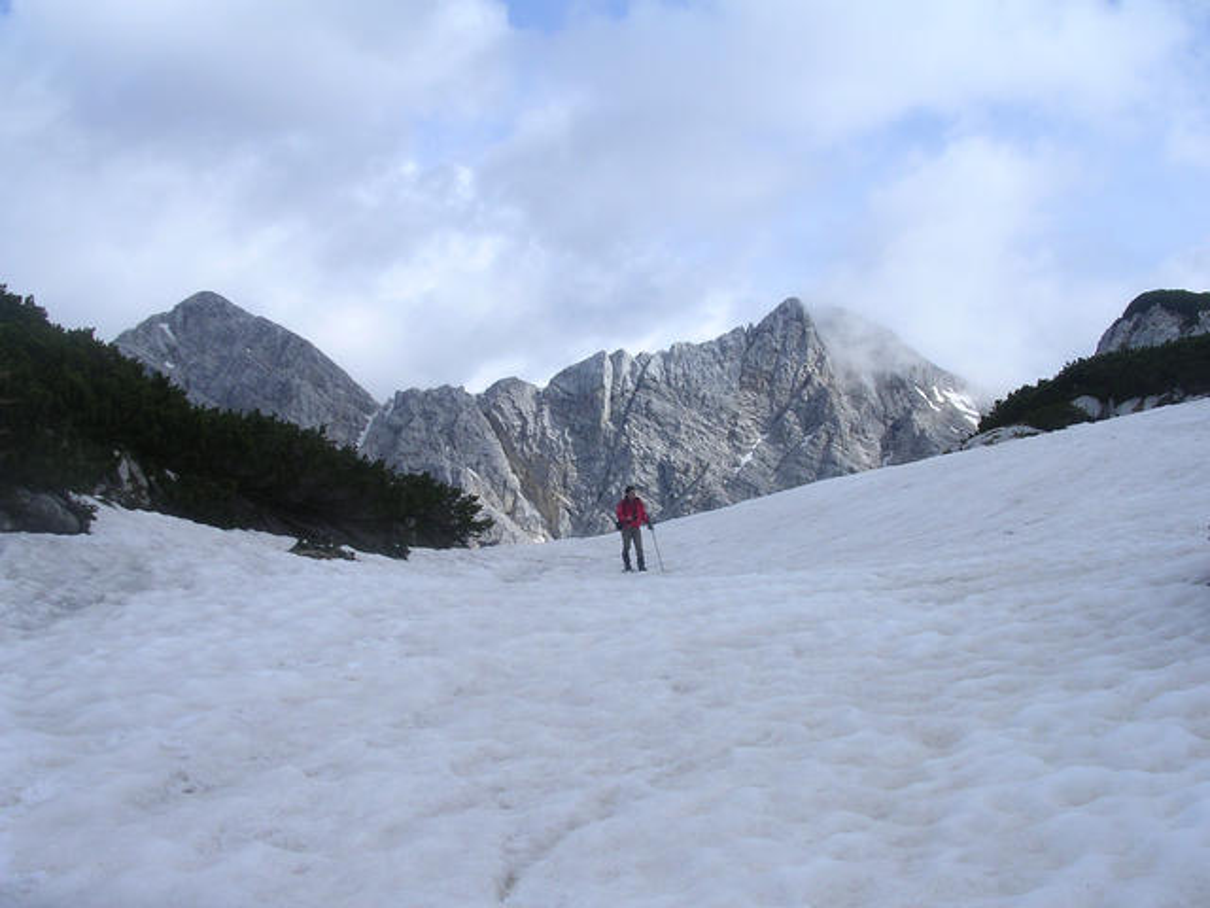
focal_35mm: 41
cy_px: 454
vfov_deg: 35.1
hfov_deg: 45.8
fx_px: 1433
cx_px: 605
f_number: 5.8
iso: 100
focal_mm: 6.2
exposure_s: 1/339
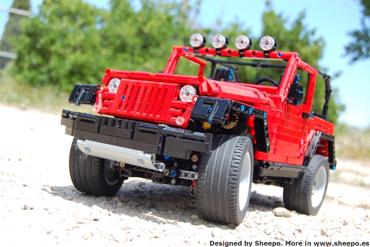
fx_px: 493
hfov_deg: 41.1
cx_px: 185
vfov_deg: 28.1
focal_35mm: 48
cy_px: 124
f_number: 5.6
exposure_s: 1/200
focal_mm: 32
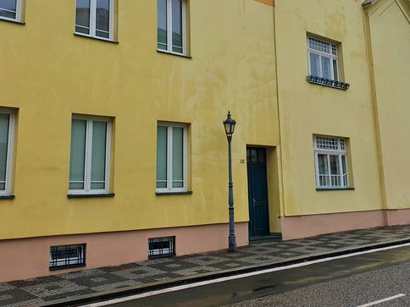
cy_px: 72
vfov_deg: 32.9
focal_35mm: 43
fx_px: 509
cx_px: 224
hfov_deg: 43.8
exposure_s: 1/414
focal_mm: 4.3
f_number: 2.4
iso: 50
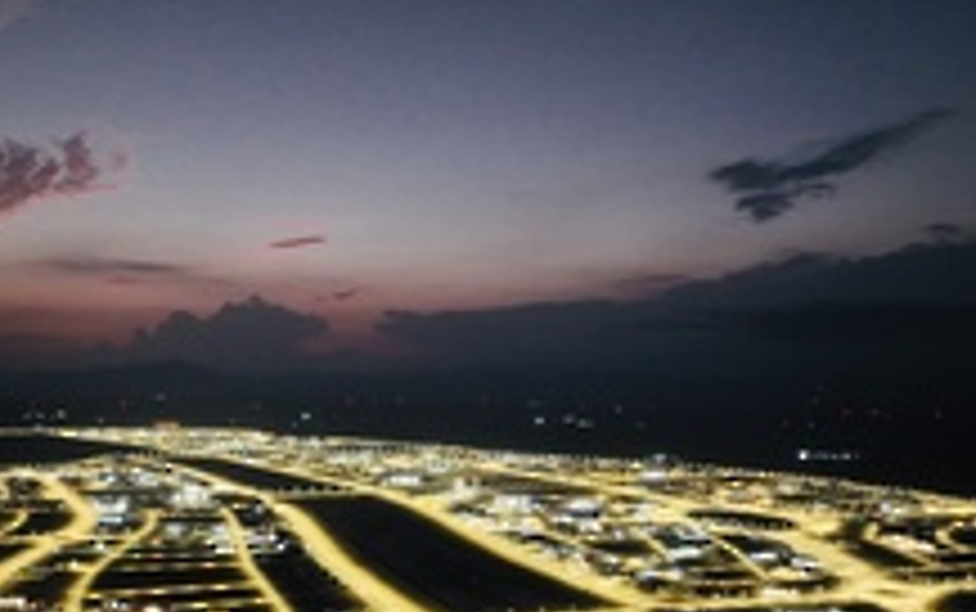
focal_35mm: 41
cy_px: 576
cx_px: 400
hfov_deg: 48.0
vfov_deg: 29.7
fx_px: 1091
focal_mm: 12.29
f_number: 2.8
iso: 420
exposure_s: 1/5
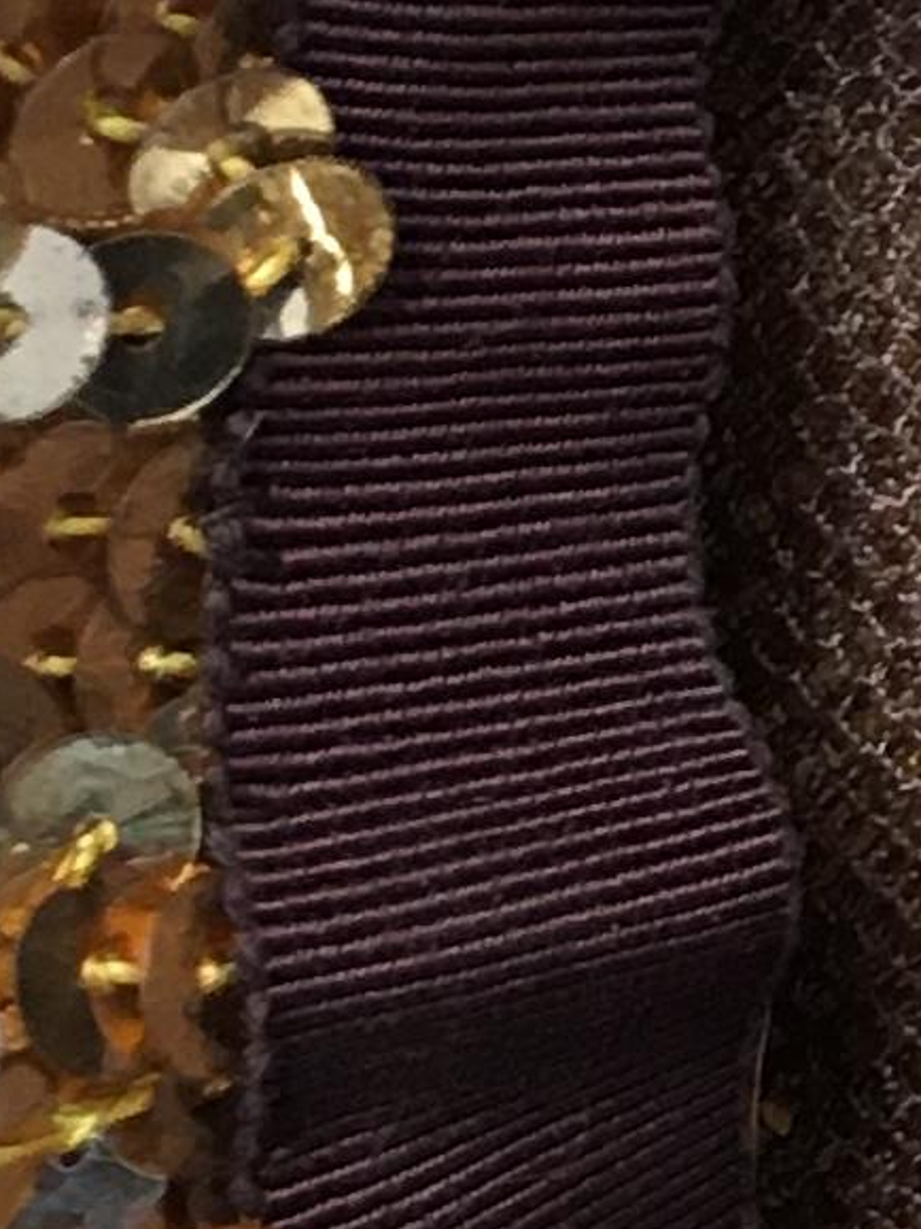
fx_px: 7169
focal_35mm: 202
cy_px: 170
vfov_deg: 9.8
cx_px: 2844
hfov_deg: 6.6
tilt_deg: -54.0
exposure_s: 1/33
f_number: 2.2
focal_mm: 4.15
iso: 100
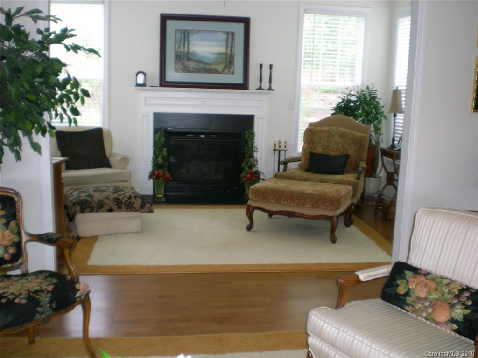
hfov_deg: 49.0
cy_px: 179
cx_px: 239
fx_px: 525
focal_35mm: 38
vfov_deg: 37.7
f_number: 3.1
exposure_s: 1/30
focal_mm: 6.3
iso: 181
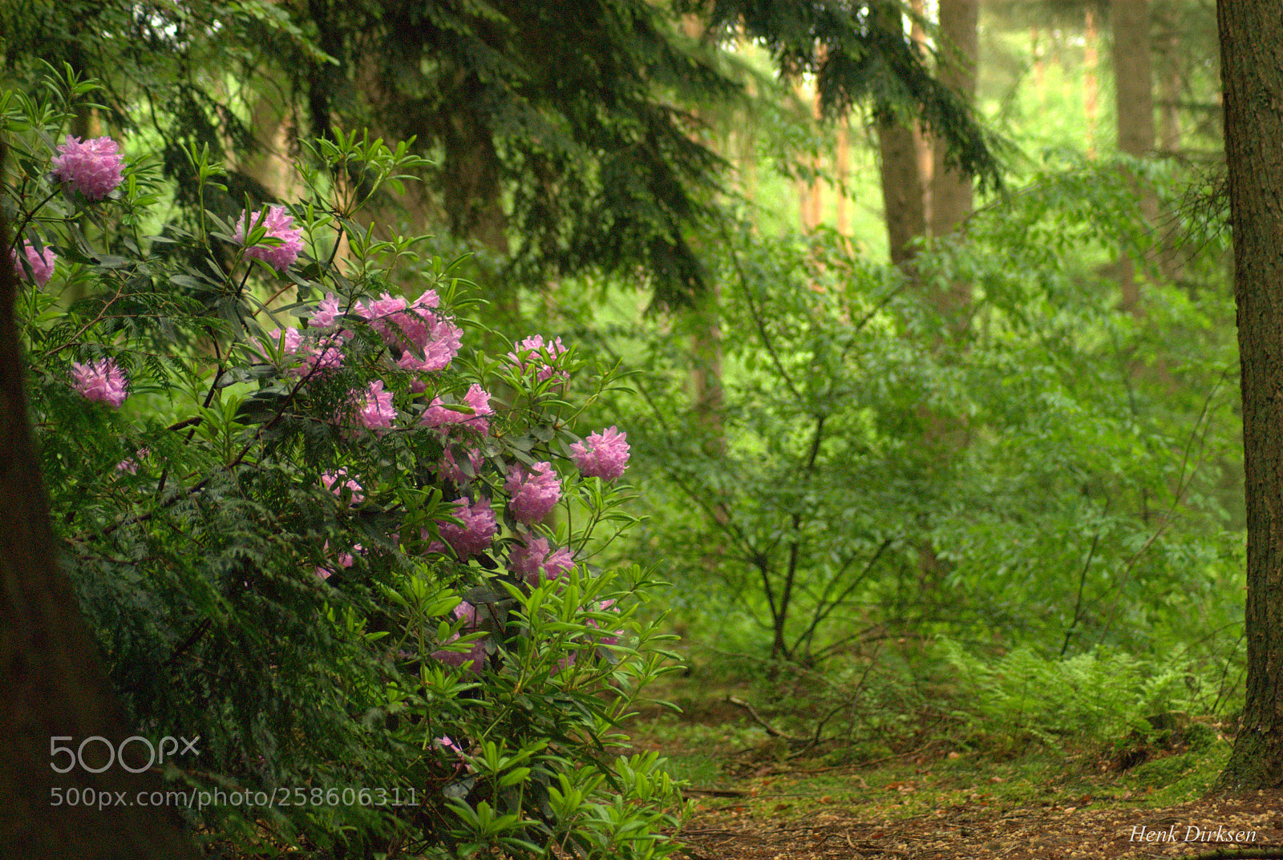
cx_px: 642
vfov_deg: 10.0
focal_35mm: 138
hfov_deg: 14.8
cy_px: 430
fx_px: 4927
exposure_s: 1/250
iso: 800
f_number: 4
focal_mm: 92
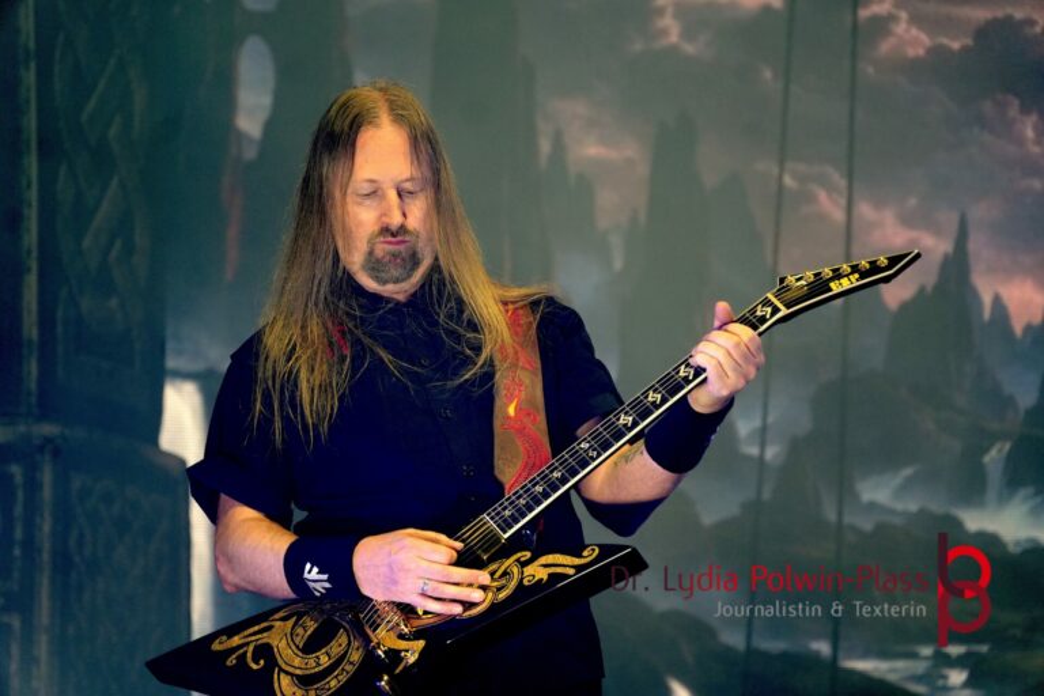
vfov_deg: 8.9
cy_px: 348
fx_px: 4480
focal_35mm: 154
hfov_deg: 13.3
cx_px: 522
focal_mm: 103
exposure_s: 1/160
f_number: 5.6
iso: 800
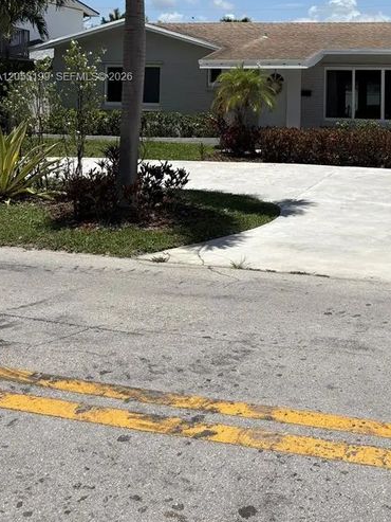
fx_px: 677
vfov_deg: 39.7
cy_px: 78
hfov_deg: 31.1
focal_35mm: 45
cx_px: 332
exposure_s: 1/6993
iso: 50
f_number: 1.6
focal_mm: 5.96
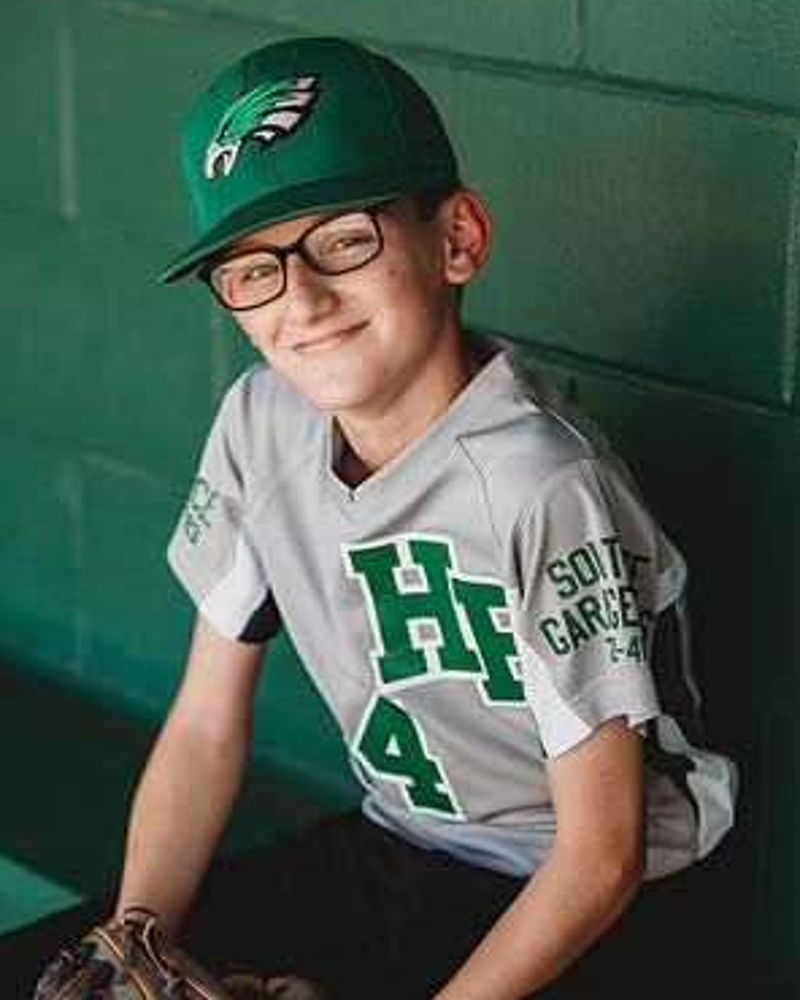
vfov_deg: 19.8
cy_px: 527
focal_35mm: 97
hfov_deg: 15.9
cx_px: 400
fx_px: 2871
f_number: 2.8
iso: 200
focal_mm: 85
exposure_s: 1/400
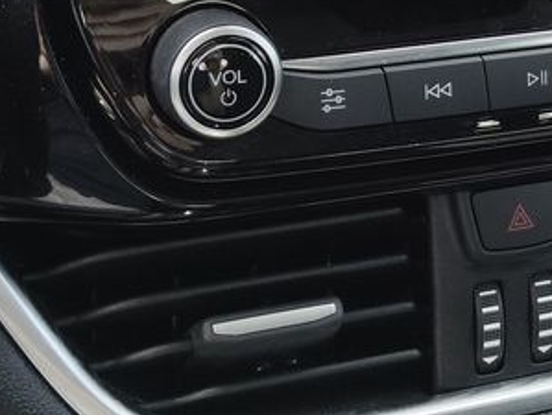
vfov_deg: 14.8
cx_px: 504
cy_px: -69
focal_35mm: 97
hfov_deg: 19.8
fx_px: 1549
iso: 50
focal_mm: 4.25
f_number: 1.8
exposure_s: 1/205
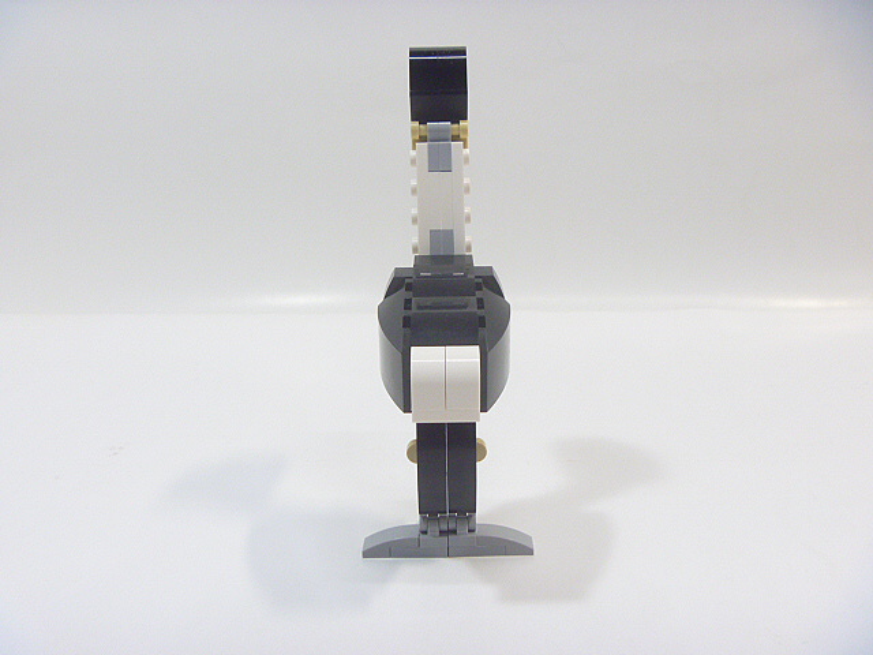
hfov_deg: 52.6
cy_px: 328
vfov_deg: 40.7
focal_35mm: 35
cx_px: 436
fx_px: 883
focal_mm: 6.3
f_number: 3.5
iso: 250
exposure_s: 1/30
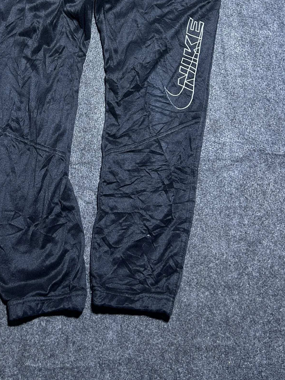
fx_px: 461
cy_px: 91
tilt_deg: -53.7
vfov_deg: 43.2
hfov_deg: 34.1
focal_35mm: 42
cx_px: 102
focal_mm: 5.7
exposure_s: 1/50
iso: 160
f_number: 1.5
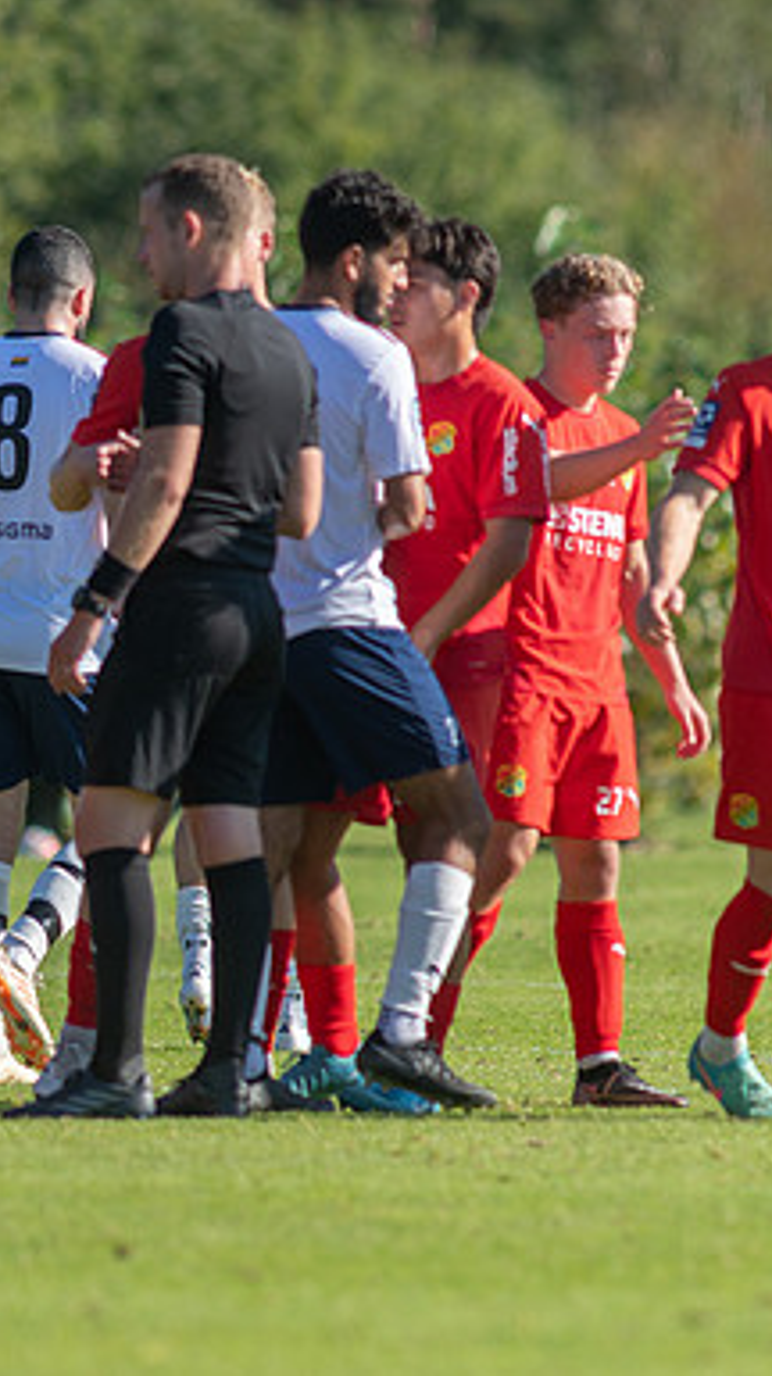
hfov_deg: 1.7
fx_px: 26436
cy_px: 688
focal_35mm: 725
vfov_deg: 3.0
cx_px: 46
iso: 180
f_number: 3.5
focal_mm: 300
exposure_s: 1/1600
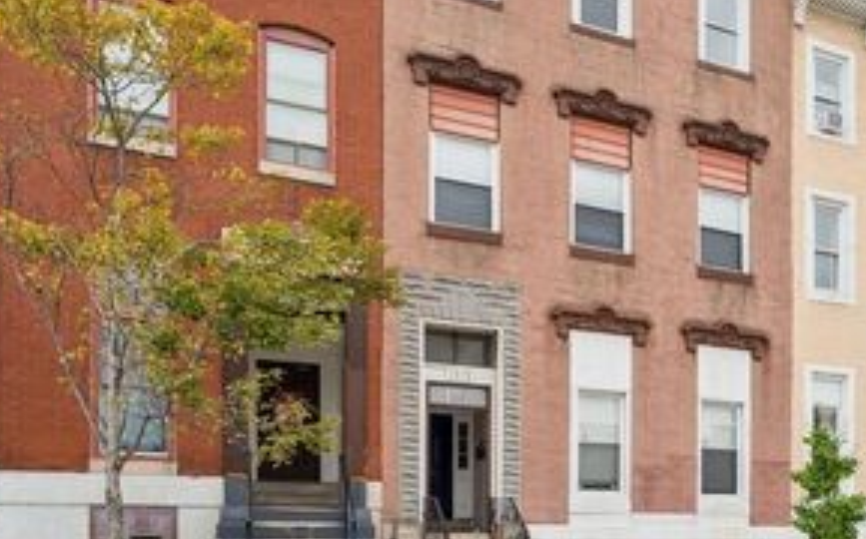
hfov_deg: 61.5
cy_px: 130
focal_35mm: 30
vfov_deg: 40.3
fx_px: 712
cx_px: 560
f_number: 5.6
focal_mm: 17.1
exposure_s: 1/320
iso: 200
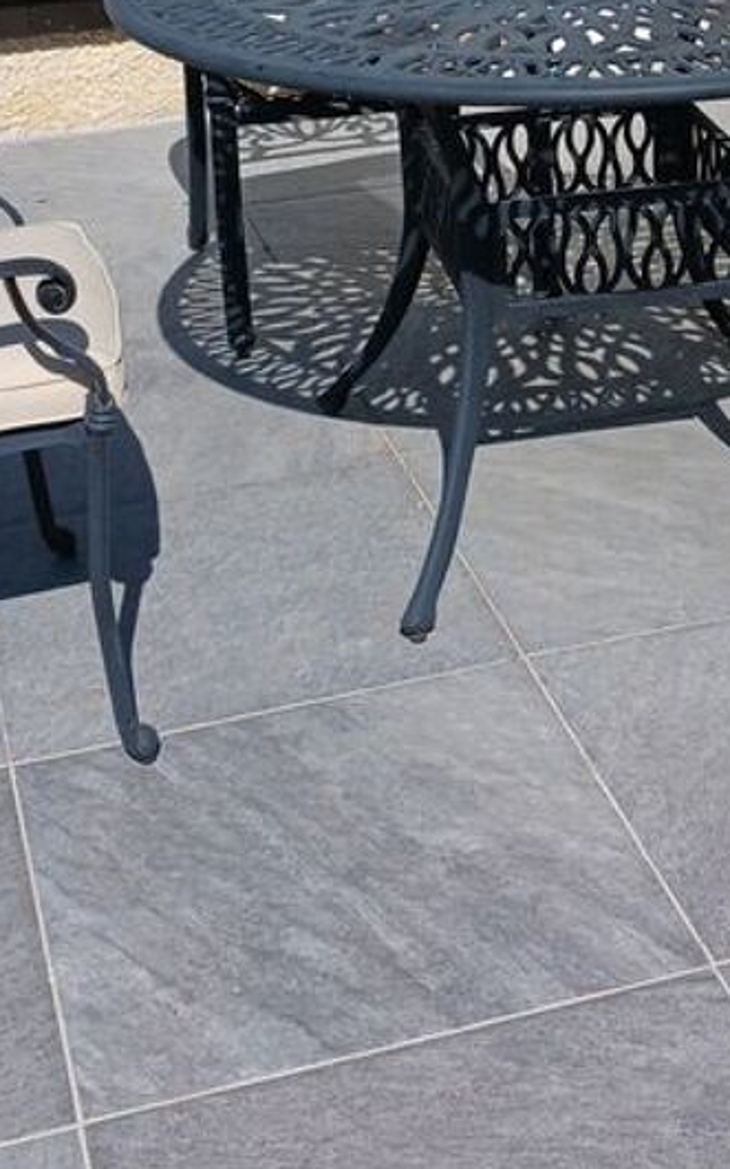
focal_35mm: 72
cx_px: 589
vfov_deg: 27.6
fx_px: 2293
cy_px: 136
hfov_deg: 17.9
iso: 20
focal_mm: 4
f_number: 1.8
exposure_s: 1/431
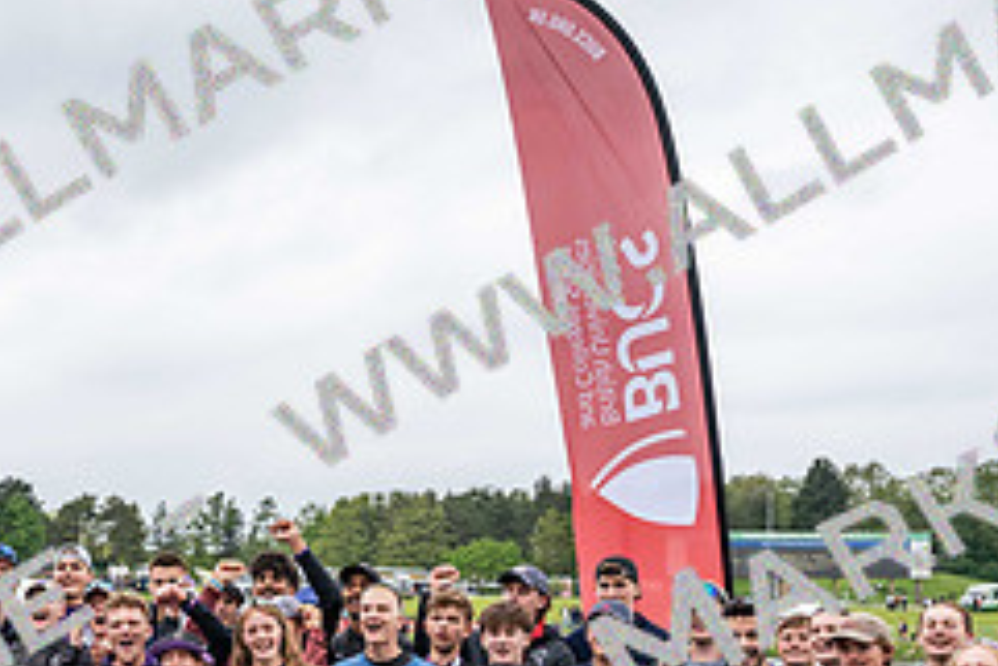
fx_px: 1803
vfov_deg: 20.7
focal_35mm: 65
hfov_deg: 28.7
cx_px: -29
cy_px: 536
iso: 320
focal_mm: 27
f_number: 4
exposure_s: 1/500
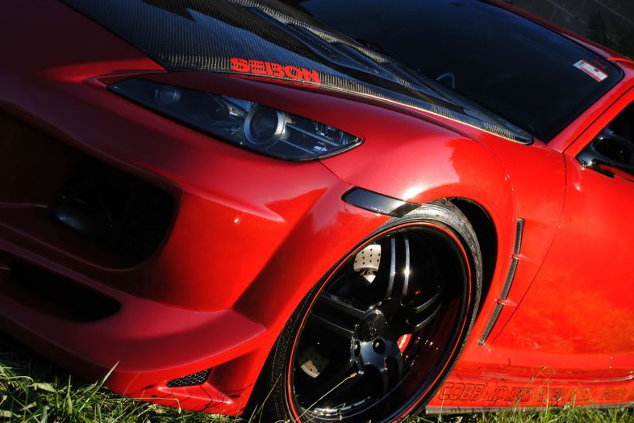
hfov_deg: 34.5
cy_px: 211
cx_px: 319
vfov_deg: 23.4
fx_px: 1021
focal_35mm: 58
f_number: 6.3
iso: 100
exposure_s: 1/160
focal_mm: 38
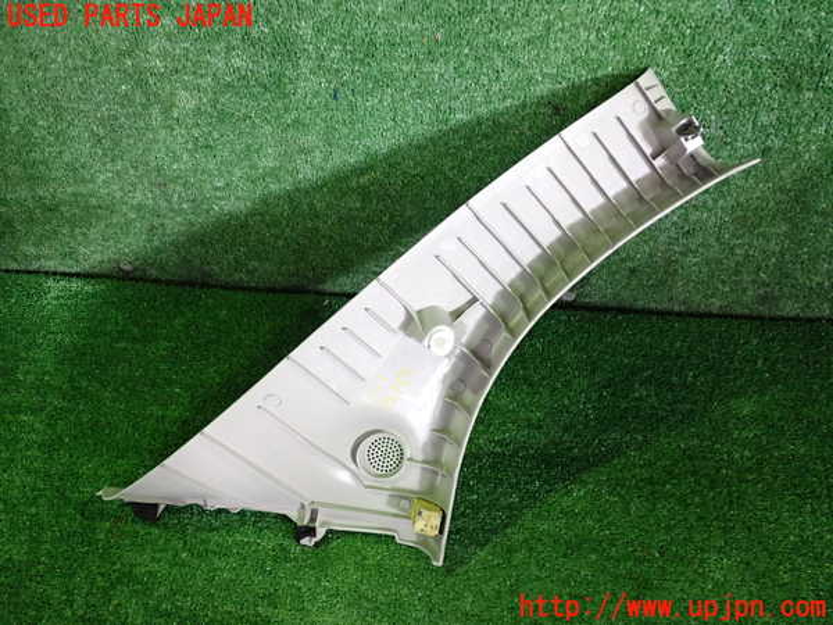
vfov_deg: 46.8
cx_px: 416
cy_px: 312
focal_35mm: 30
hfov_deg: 60.0
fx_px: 722
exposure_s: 1/50
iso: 640
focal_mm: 5.4
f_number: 2.3
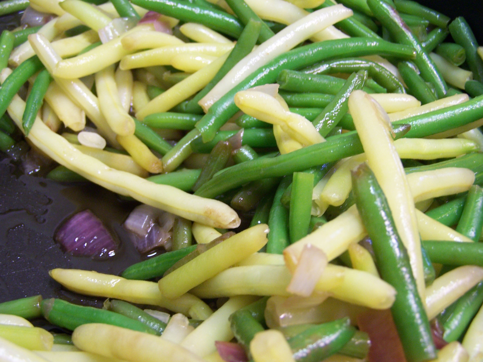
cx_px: 242
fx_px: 712
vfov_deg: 28.6
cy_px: 181
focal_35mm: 51
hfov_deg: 37.5
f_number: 3
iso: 140
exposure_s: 1/8
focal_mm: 8.5
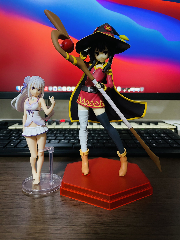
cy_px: 120
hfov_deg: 53.1
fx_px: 180
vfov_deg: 67.3
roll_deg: -0.4
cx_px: 90
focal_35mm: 26
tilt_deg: -6.2
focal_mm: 4.2
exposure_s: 1/33
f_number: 1.6
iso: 640
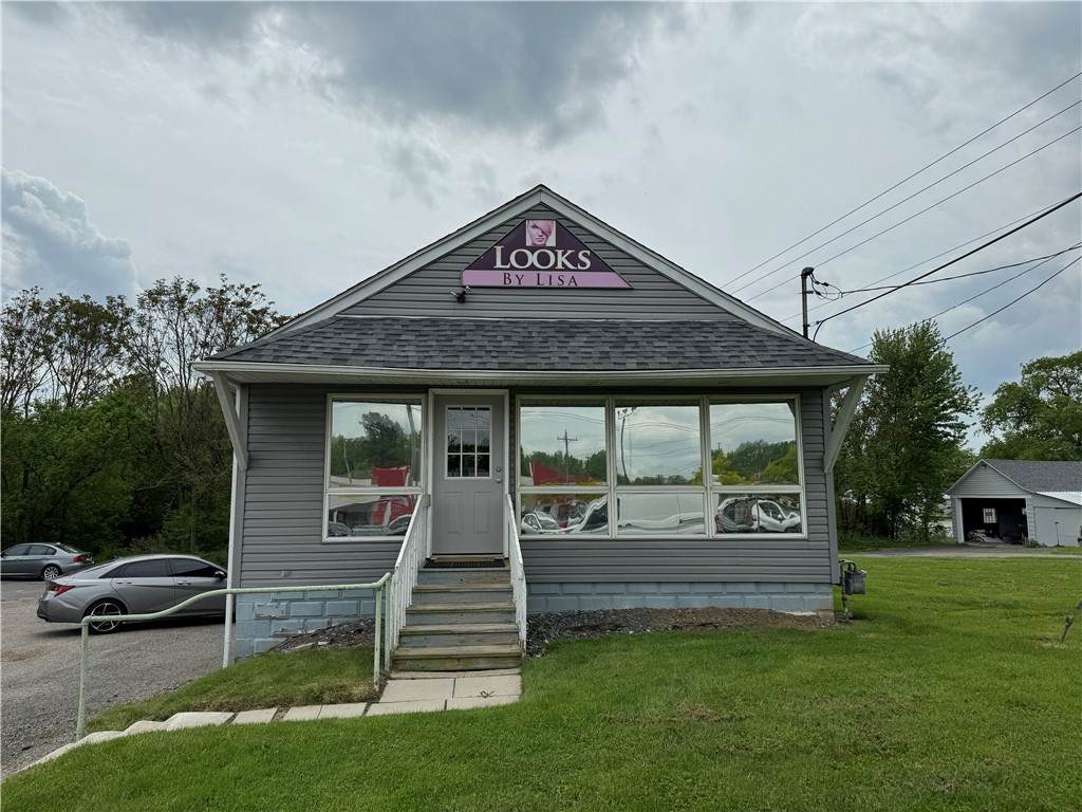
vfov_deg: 56.8
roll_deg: -0.2
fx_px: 750
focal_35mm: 24
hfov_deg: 71.6
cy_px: 406
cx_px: 541
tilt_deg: +6.3
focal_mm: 6.76
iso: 80
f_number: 1.78
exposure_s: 1/10417
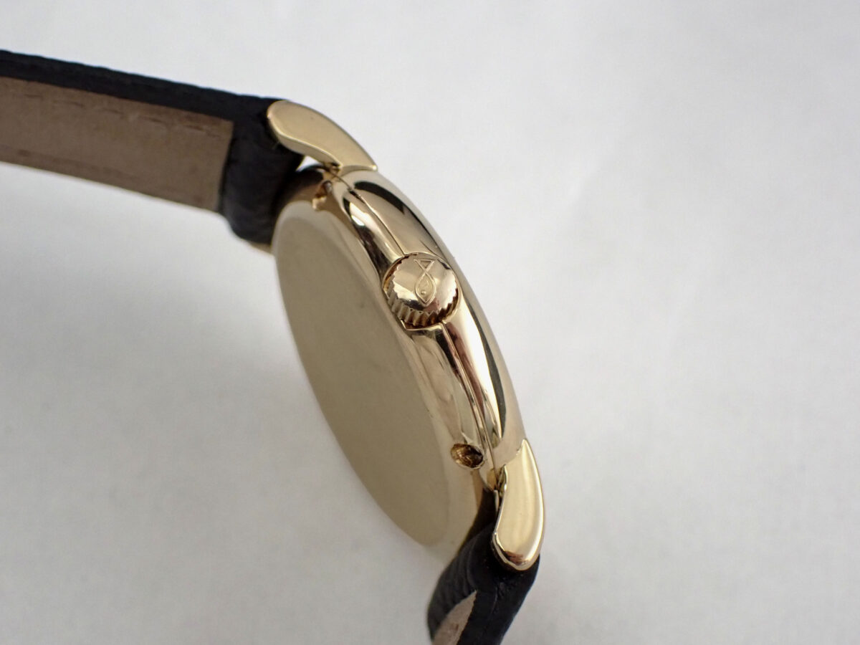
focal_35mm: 82
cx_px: 430
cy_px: 322
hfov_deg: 23.8
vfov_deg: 18.0
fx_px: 2037
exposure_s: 1/160
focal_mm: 14.62
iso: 800
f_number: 4.3
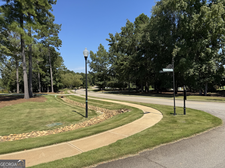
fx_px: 156
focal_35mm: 24
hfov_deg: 71.6
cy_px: 84
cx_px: 112
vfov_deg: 56.8
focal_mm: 6.76
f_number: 1.78
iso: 80
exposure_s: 1/4049
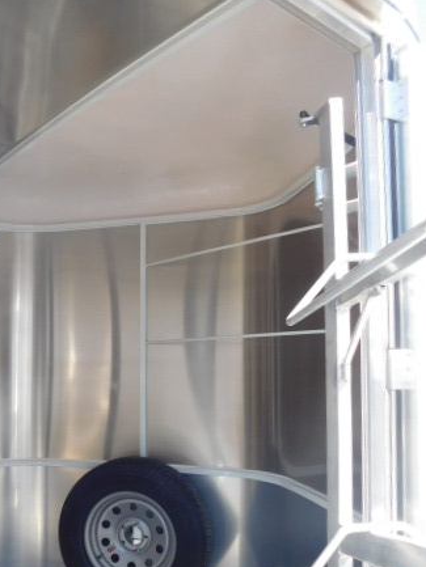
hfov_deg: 40.8
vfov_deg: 53.7
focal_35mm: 34
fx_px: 558
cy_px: 331
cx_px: 117
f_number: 3
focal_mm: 4
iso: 125
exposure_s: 1/320
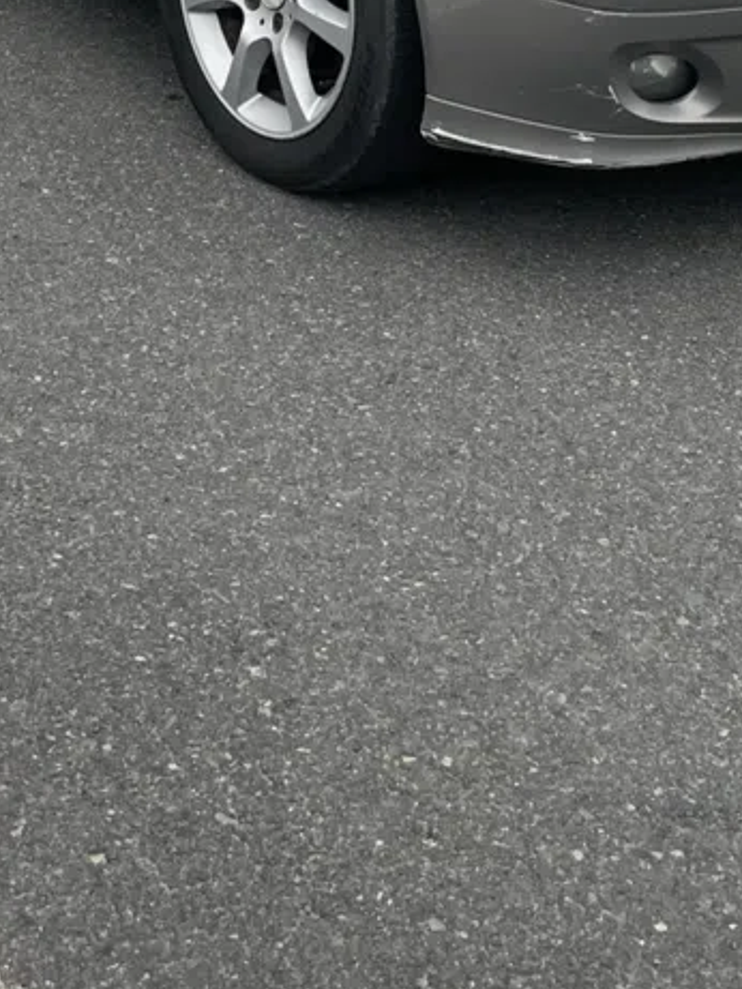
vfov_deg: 23.3
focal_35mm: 77
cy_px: -175
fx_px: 2200
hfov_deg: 19.1
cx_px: 395
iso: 50
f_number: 1.6
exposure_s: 1/506
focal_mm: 4.2
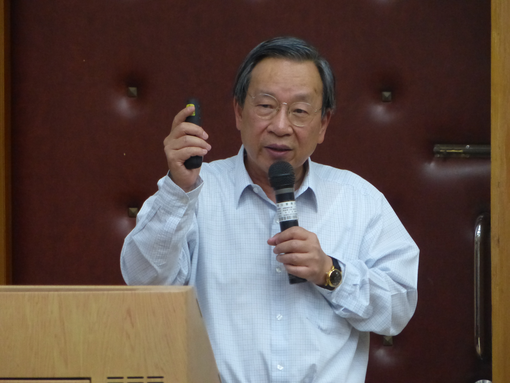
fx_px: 6895
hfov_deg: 4.2
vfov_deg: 3.2
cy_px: 192
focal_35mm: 468
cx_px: 255
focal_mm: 84.3
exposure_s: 1/80
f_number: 2.8
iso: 800
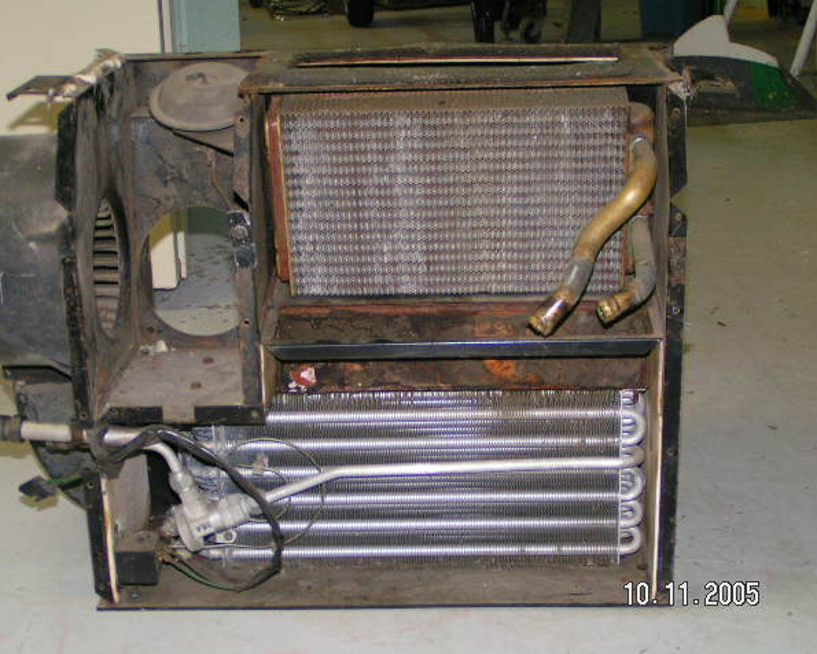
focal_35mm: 63
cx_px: 394
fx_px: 1523
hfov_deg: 30.0
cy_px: 328
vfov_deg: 24.2
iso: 200
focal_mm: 9.2
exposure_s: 1/60
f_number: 3.2
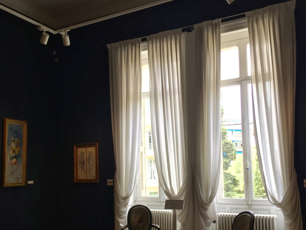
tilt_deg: +5.4
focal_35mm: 39
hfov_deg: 47.8
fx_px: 345
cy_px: 142
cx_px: 136
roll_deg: +0.0
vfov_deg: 36.6
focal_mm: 4.15
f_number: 2.2
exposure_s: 1/50
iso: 32
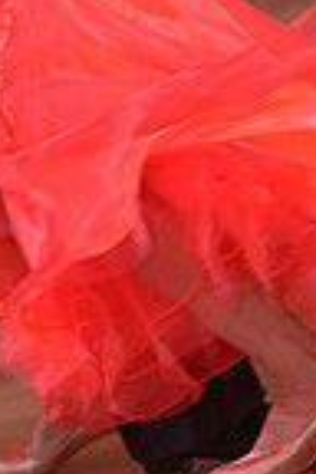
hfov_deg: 2.8
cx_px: -58
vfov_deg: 4.2
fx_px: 6385
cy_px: -326
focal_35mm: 485
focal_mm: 120
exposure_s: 1/200
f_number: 4.5
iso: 1250
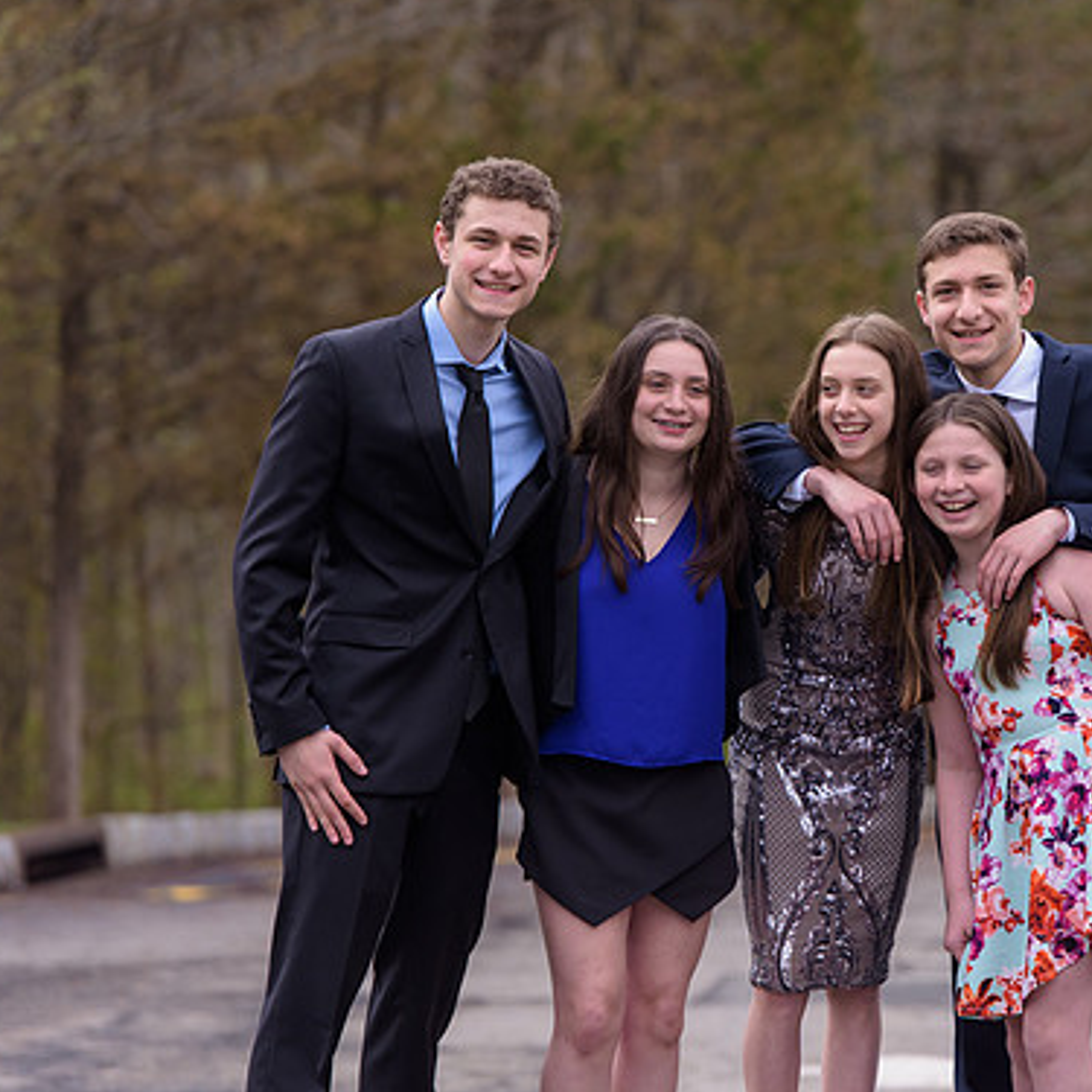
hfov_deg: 7.6
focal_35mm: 230
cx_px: 824
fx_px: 8209
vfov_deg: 7.6
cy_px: 543
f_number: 5
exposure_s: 1/800
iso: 400
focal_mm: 175
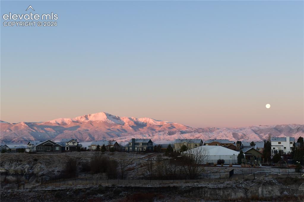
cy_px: 101
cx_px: 152
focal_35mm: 54
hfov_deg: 36.9
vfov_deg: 25.0
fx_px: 456
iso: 400
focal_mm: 36
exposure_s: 1/80
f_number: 8
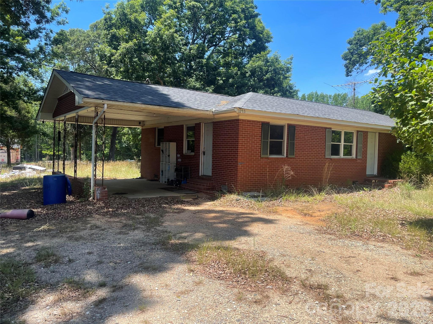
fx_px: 313
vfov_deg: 54.9
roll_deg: -0.7
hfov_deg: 69.4
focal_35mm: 25
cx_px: 216
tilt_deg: -2.3
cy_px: 162
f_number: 1.6
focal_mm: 5.1
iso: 32
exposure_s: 1/1456
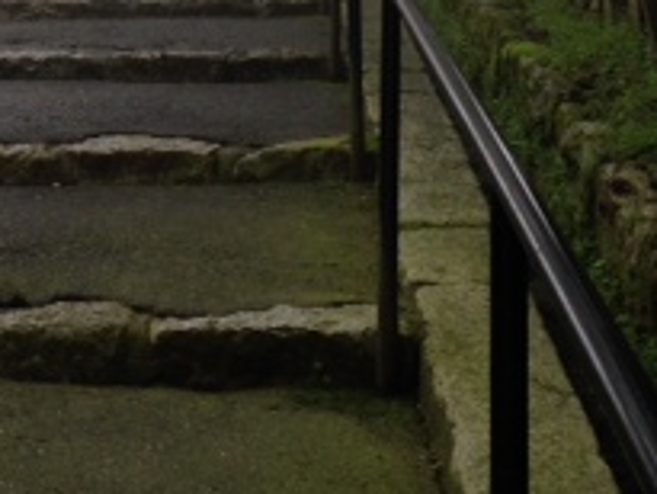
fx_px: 1956
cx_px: -71
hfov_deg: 18.3
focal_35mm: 103
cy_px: -48
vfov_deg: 14.1
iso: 50
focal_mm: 4.12
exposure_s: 1/120
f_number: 2.4
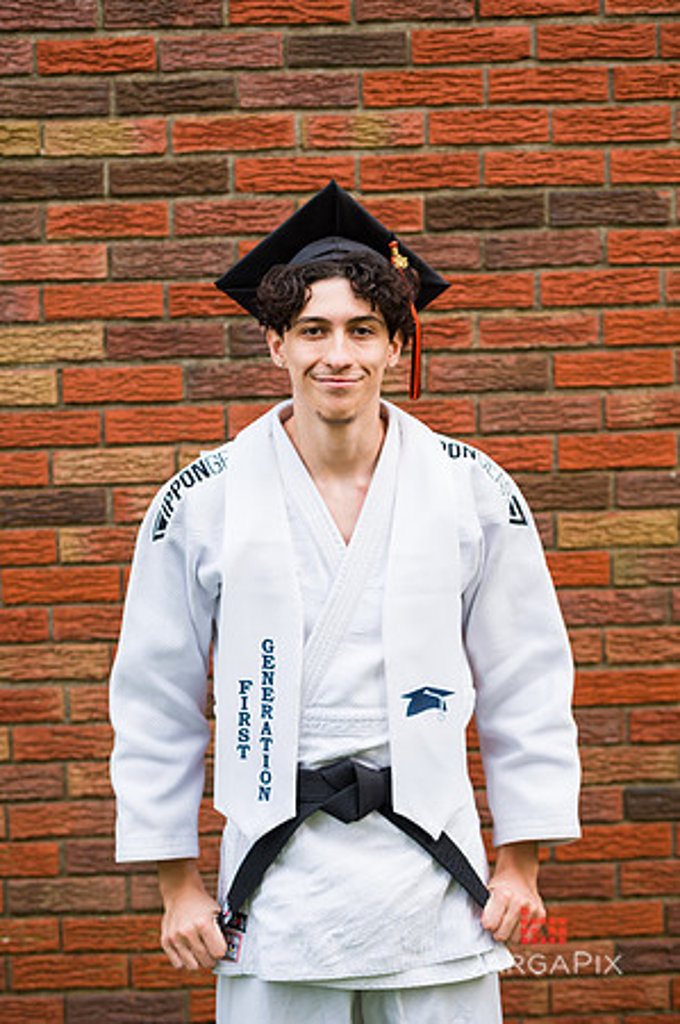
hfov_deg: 13.4
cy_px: 512
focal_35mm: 102
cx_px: 340
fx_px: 2896
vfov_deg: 20.0
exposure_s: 1/640
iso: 200
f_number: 3.2
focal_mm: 102
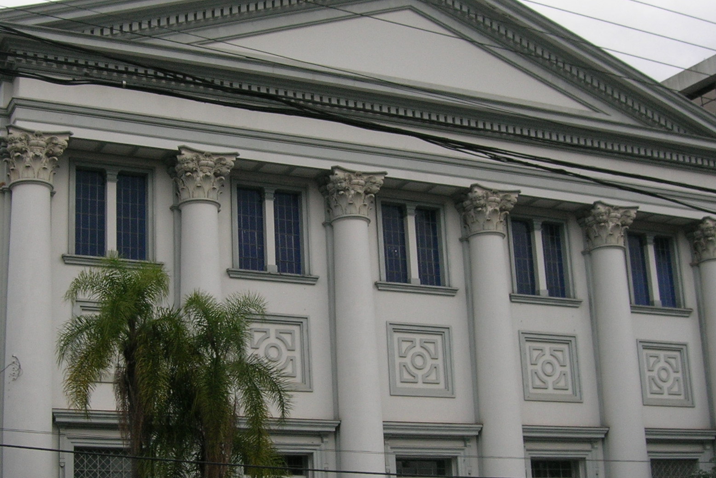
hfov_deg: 33.8
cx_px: 280
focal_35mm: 59
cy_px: 291
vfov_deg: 23.0
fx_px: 1173
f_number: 4.9
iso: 71
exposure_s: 1/258
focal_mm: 5.7
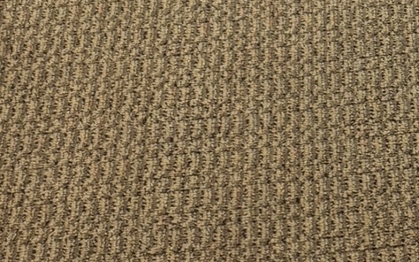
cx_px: 475
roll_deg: +0.3
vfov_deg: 10.3
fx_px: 1256
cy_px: -364
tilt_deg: -39.3
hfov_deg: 18.2
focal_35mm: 110
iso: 160
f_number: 1.78
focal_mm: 6.76
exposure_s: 1/60
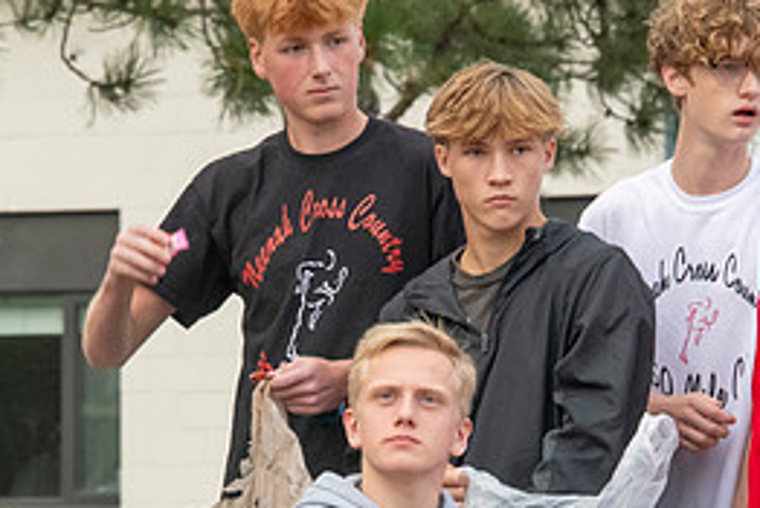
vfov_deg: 3.3
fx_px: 8892
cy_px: 454
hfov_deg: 4.9
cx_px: 395
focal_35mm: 421
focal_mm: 190
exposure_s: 1/400
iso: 3200
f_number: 11
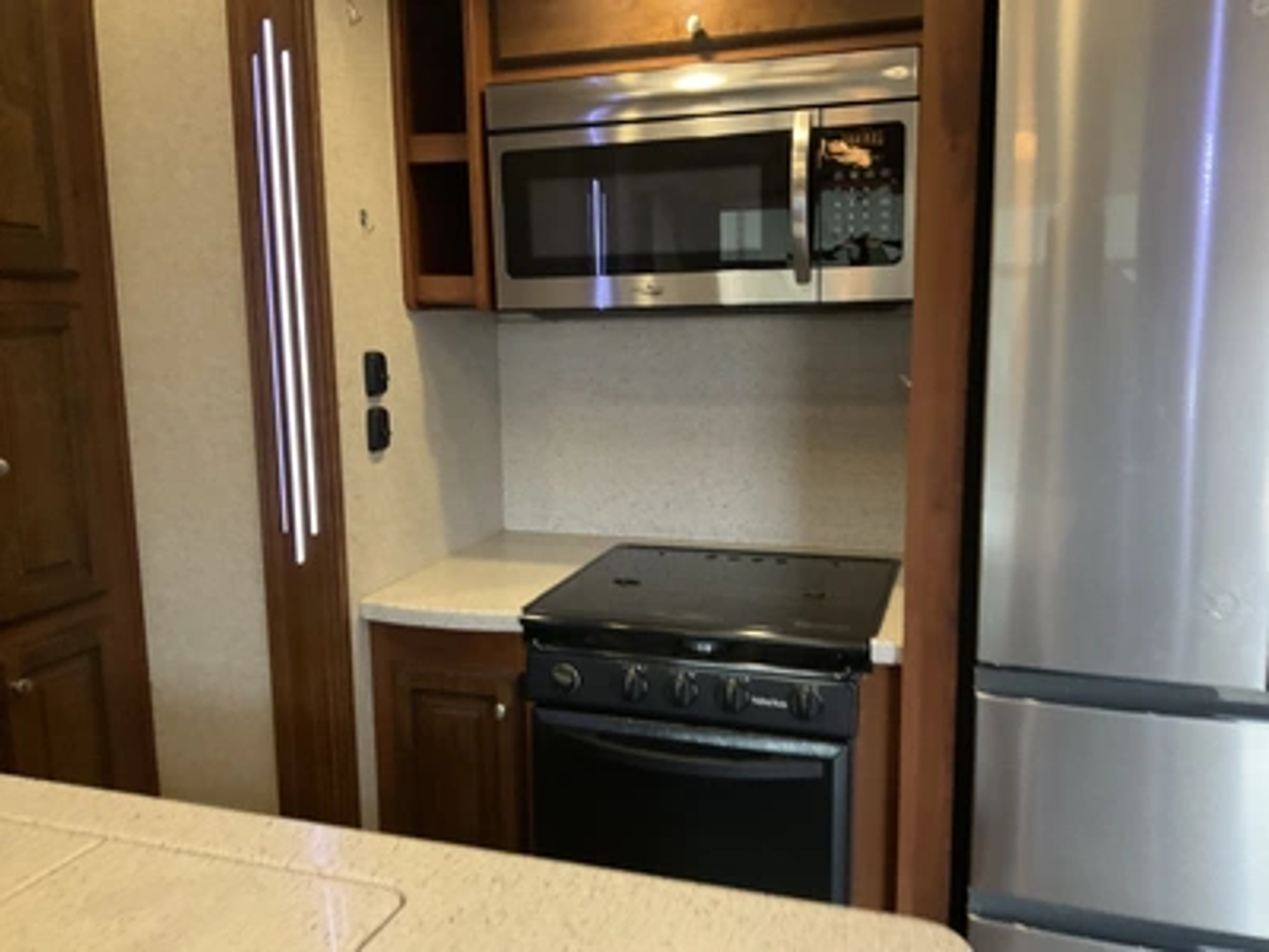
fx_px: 1063
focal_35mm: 29
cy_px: 476
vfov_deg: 48.2
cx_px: 634
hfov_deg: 61.7
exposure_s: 1/50
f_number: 1.8
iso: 320
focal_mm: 3
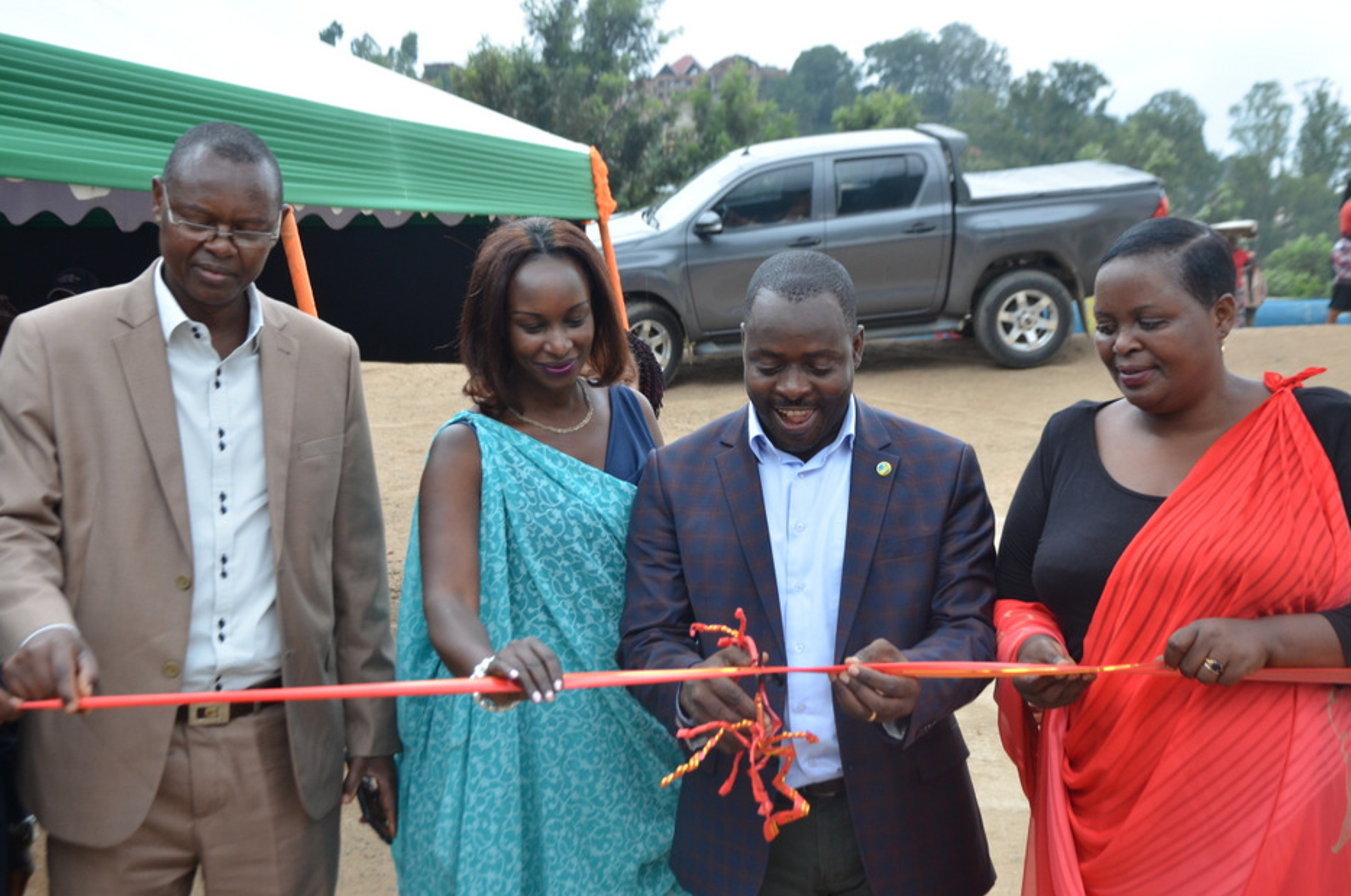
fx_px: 1686
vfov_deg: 29.8
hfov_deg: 43.7
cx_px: 698
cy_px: 460
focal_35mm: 45
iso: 400
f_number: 5
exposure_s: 1/100
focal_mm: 28
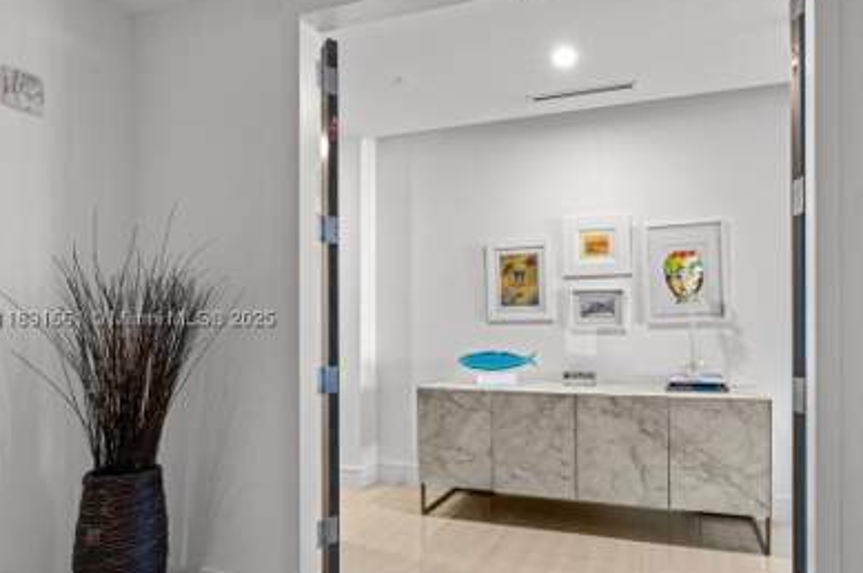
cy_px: 321
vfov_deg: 59.1
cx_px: 508
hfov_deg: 80.5
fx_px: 503
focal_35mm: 21
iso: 400
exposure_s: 1/3
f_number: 8
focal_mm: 17
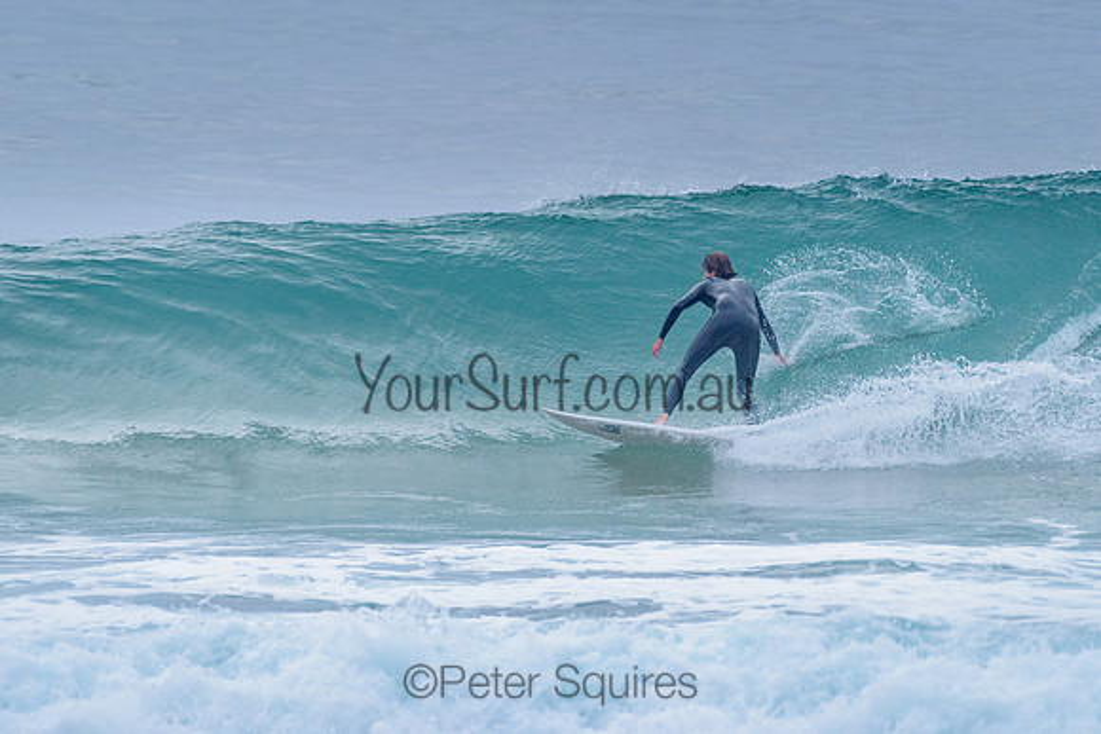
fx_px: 18747
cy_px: 307
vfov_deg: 2.2
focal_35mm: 613
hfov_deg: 3.4
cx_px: 582
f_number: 5.6
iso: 1800
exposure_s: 1/2000
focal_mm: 500
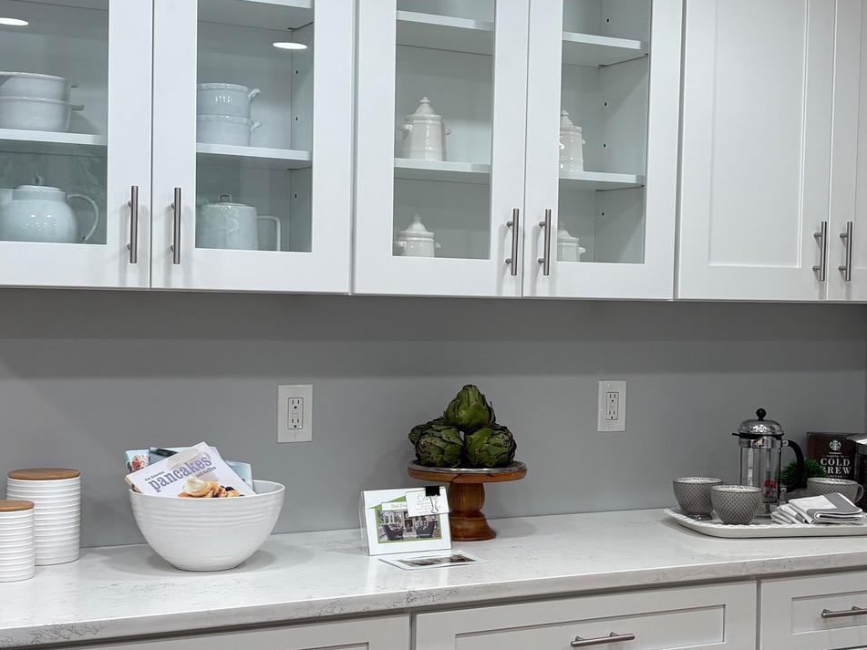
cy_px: 338
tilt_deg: -1.8
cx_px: 524
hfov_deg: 34.2
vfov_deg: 26.1
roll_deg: -1.8
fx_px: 1402
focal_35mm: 56
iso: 64
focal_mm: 5.96
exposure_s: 1/120
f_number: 1.6
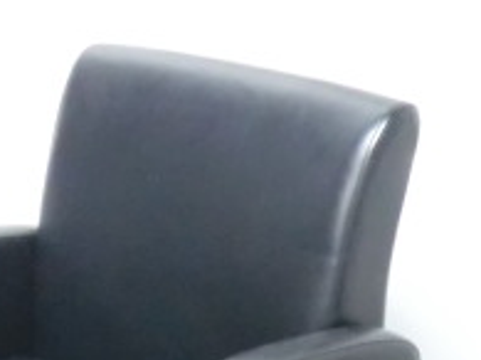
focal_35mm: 125
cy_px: 385
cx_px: 86
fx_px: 1736
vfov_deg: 11.7
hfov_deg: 15.7
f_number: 3.9
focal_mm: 6.9
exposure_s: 1/13
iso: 800
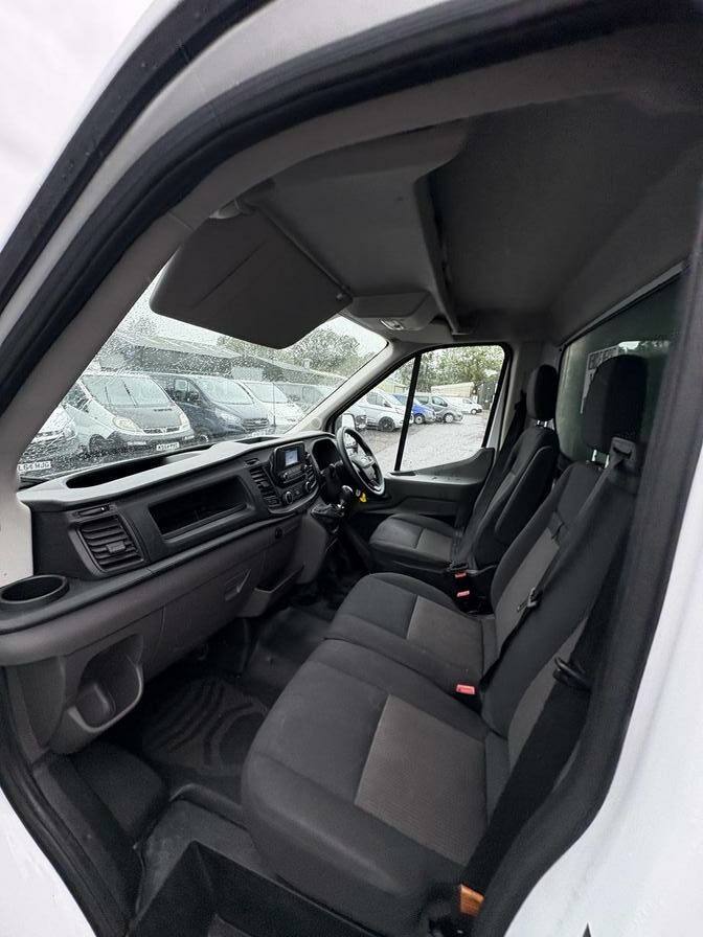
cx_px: 352
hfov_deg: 85.7
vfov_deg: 102.1
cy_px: 468
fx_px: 379
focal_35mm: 14
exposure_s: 1/136
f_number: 2.2
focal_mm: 2.22
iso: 125
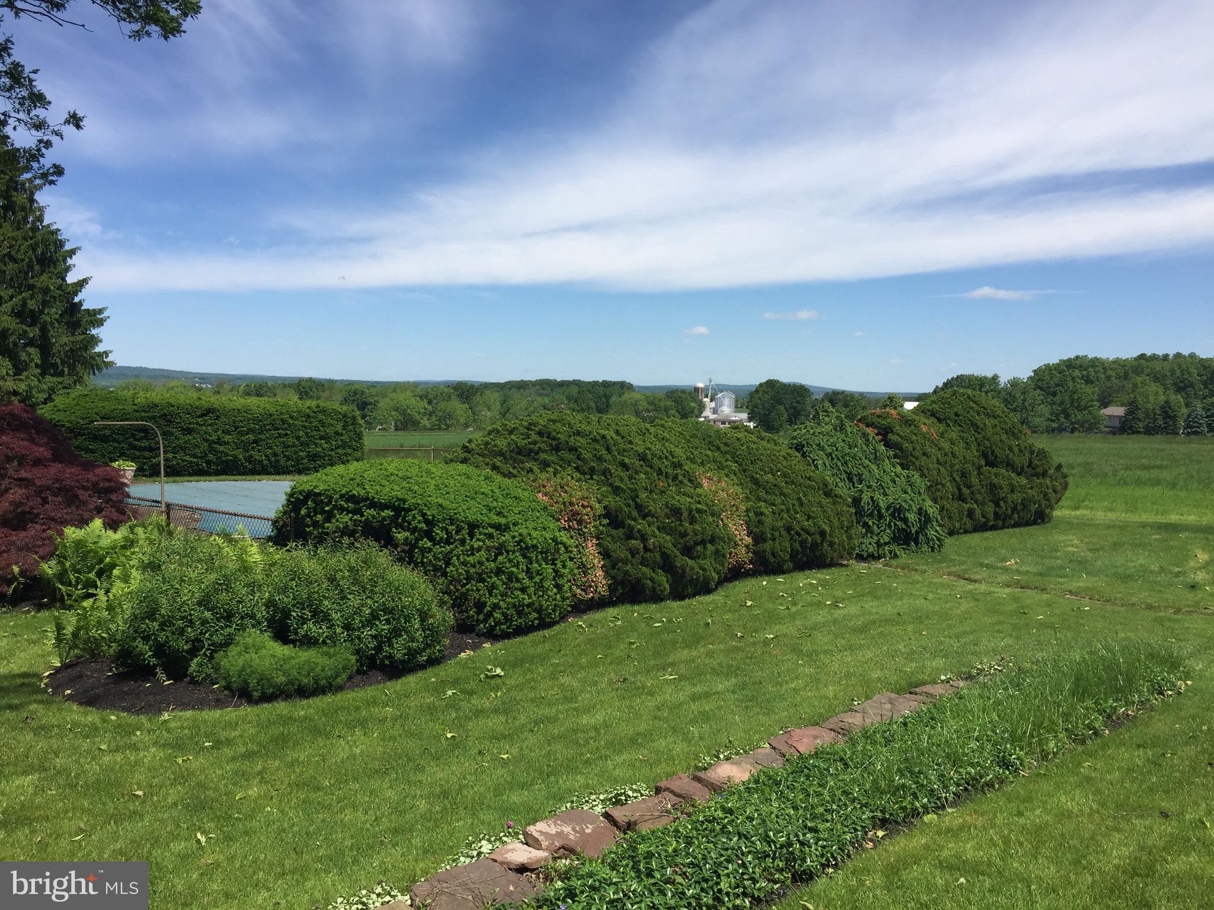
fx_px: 1017
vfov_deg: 48.2
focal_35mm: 29
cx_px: 607
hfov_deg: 61.7
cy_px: 455
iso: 32
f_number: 2.2
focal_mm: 4.15
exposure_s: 1/1980
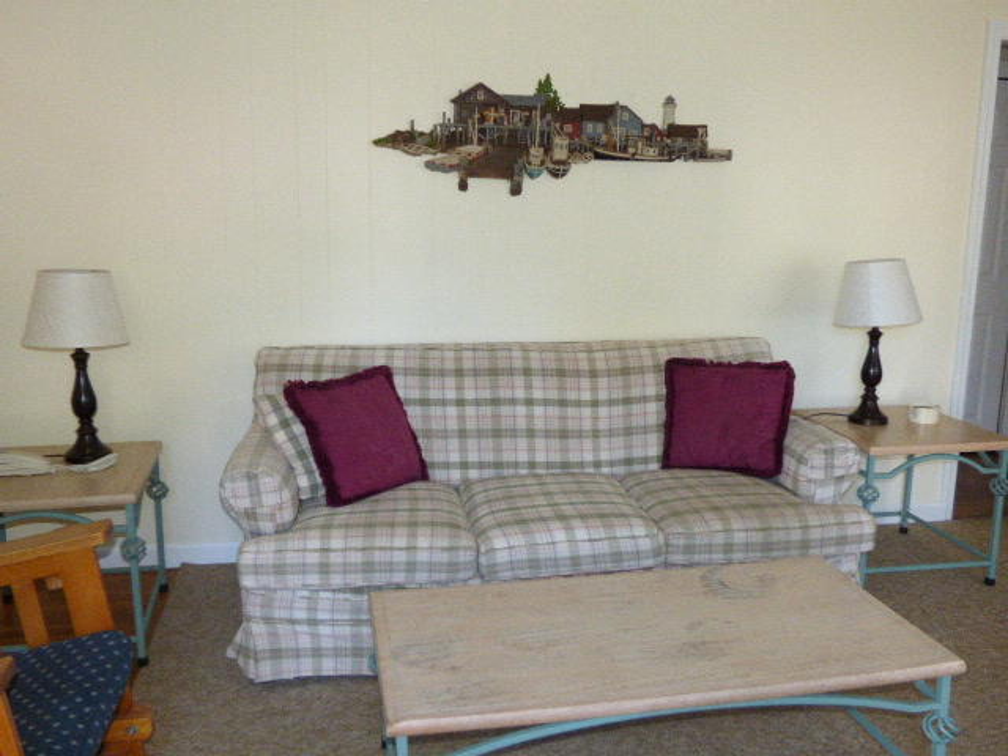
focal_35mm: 32
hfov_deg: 56.8
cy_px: 378
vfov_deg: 44.2
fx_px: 932
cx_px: 504
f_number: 3.3
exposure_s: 1/60
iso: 800
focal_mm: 5.53
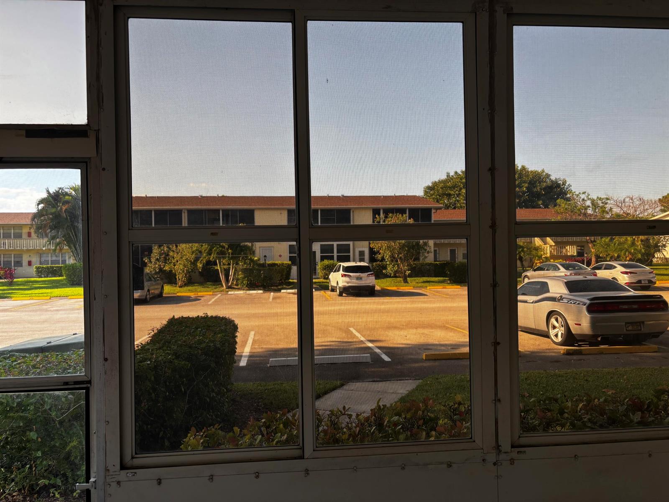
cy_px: 251
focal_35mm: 26
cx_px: 334
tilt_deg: +0.1
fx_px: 502
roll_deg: +1.0
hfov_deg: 67.3
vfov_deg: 53.1
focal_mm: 5.96
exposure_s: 1/368
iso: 50
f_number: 1.6
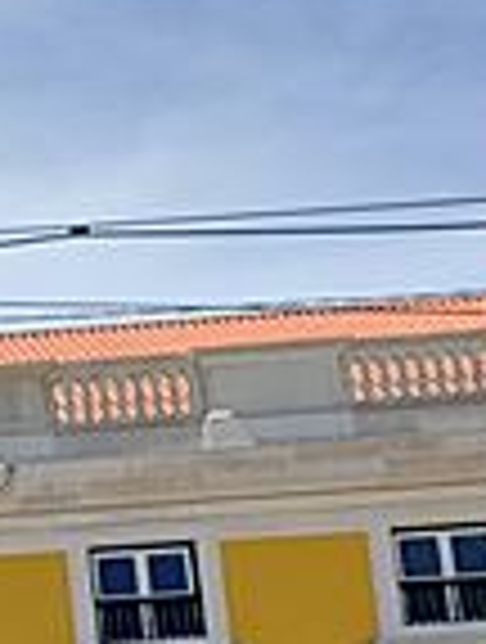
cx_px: -1035
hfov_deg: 8.4
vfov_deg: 13.5
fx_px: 2702
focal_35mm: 145
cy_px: 567
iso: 50
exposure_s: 1/1044
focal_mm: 4.3
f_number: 2.4
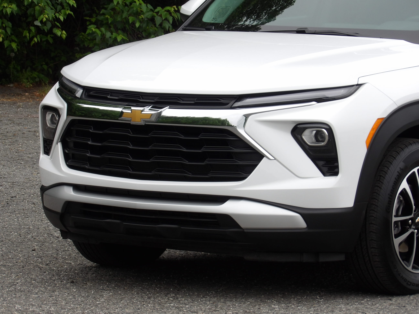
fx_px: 2687
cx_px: 210
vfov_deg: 6.7
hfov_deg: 8.9
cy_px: 157
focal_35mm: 222
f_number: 4.5
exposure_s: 1/128
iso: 100
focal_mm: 39.8
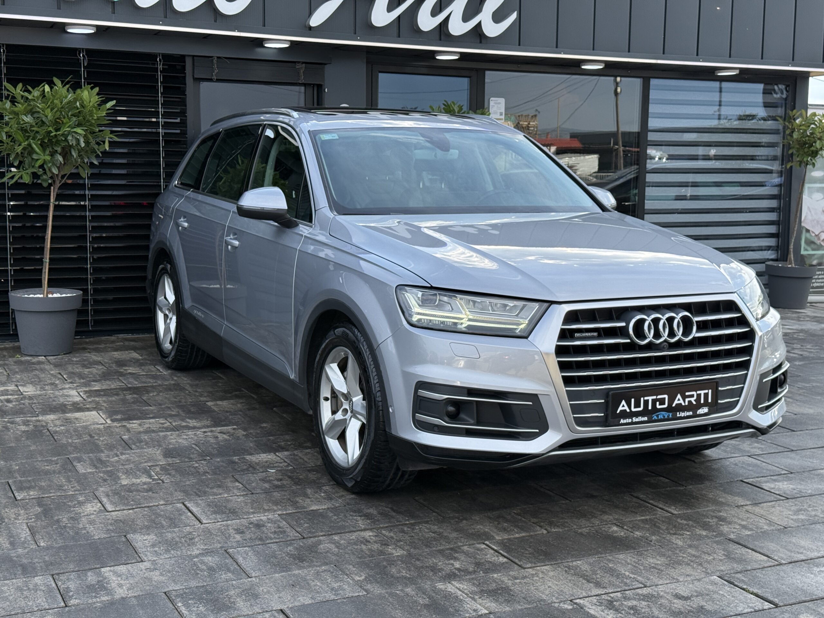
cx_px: 412
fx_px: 1143
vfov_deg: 30.3
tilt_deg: -6.9
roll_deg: -0.5
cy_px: 309
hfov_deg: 39.7
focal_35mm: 48
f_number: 1.78
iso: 100
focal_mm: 6.76
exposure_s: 1/1980
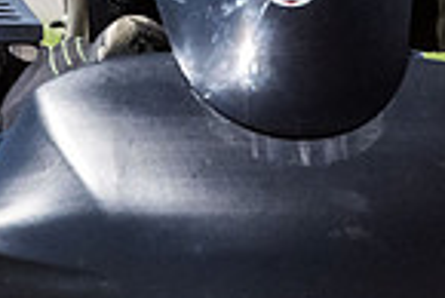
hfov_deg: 0.5
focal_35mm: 4196
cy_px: -77
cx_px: 163
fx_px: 51918
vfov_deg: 0.3
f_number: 11
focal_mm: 700
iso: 1800
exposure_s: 1/2000
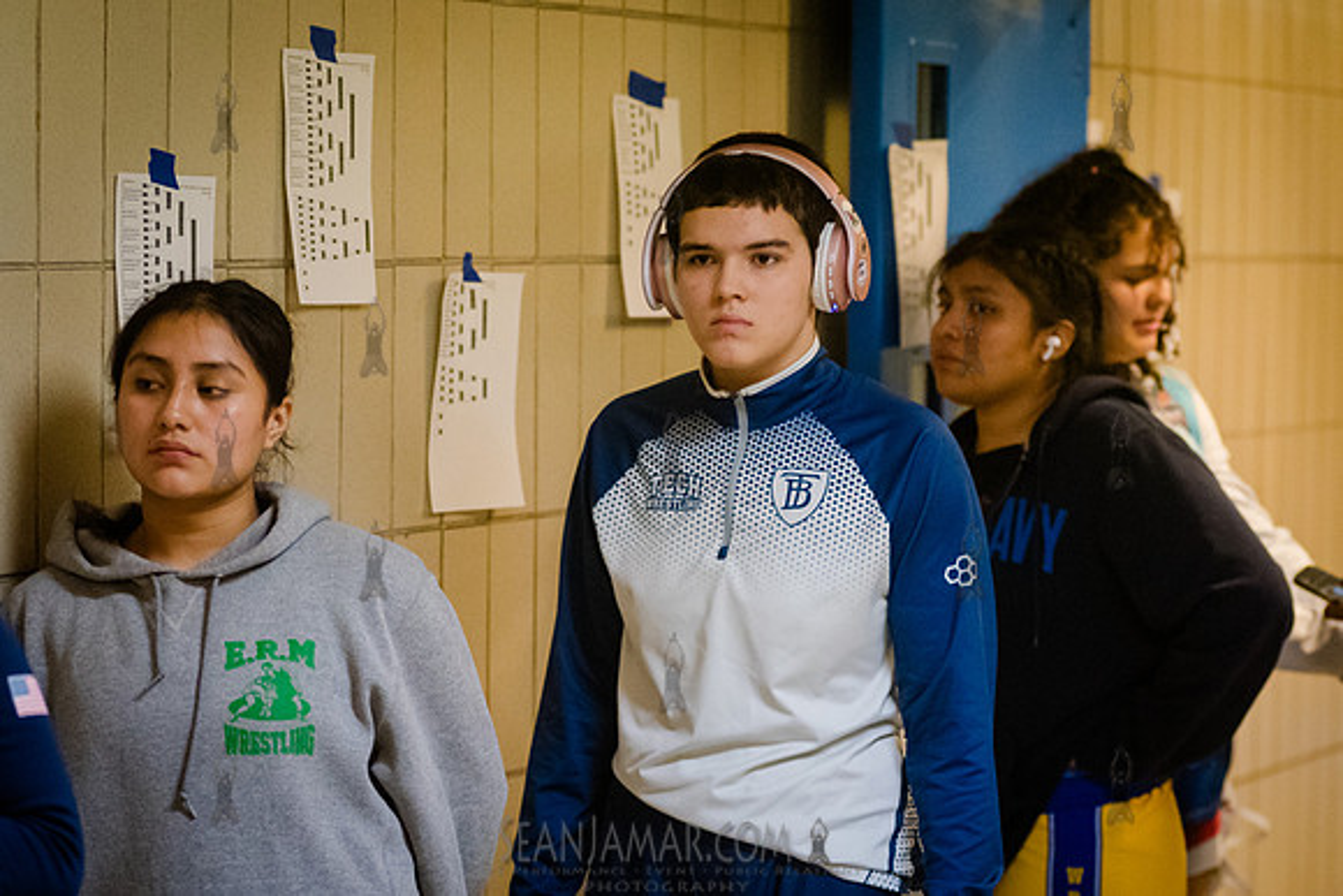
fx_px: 4944
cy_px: 497
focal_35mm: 132
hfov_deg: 15.5
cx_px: 743
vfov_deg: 10.4
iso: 8000
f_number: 3.5
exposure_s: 1/200
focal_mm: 100
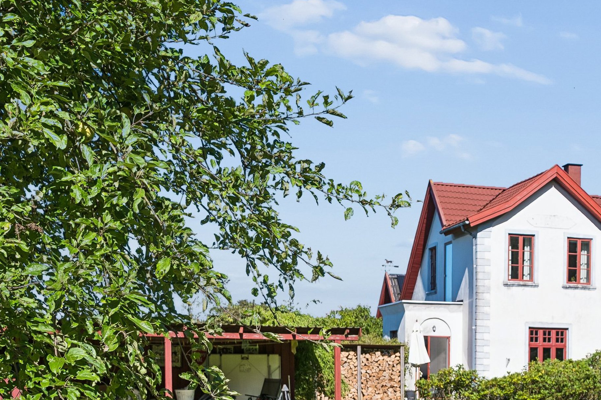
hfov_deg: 30.6
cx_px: 527
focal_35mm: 63
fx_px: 1052
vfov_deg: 21.4
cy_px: 304
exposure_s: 1/500
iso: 100
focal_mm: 30
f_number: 6.3
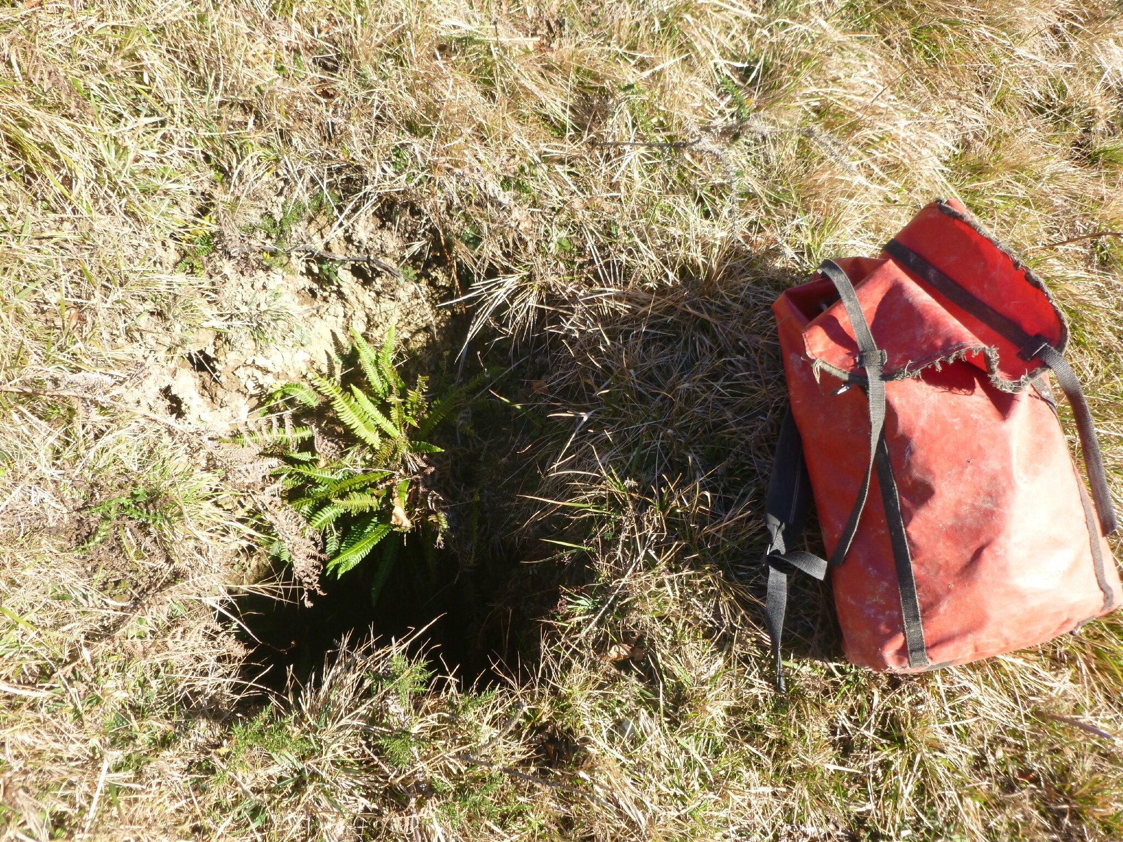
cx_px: 562
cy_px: 421
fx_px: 811
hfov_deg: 69.4
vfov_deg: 54.9
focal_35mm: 25
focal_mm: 4.5
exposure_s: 1/200
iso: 100
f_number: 3.9
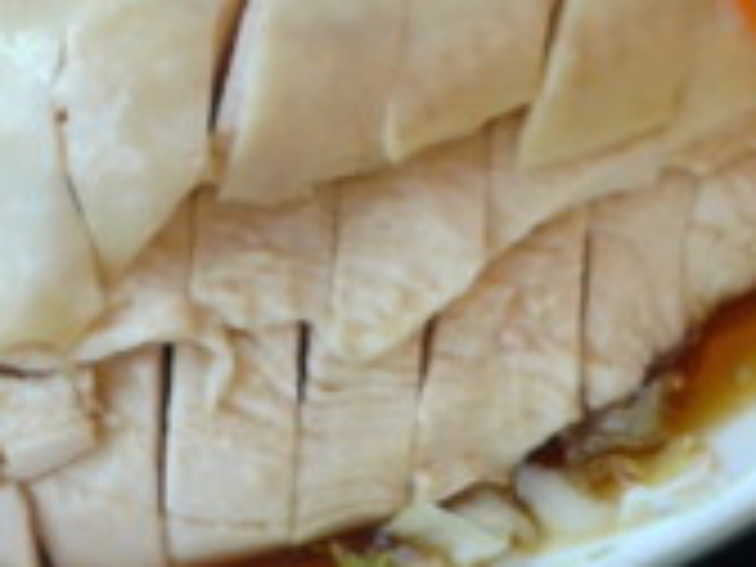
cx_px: 752
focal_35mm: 138
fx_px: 3014
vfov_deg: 10.6
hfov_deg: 14.1
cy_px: 662
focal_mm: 6
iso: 80
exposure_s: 1/100
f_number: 2
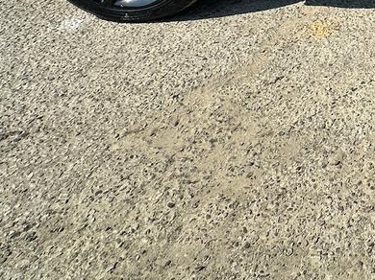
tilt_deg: -12.3
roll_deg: -0.9
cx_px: 495
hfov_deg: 31.3
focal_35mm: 46
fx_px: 498
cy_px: -165
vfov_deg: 23.5
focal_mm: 2.22
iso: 40
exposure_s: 1/606
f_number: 2.2
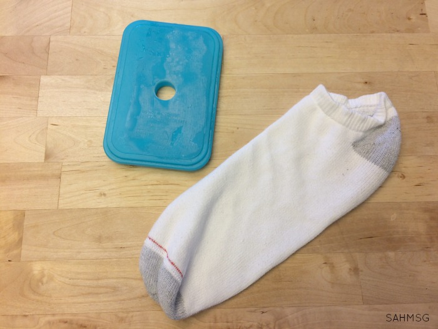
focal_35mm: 29
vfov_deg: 48.2
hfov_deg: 61.7
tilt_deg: -74.6
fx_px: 367
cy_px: 164
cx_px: 219
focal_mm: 4.15
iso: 40
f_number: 2.2
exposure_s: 1/60
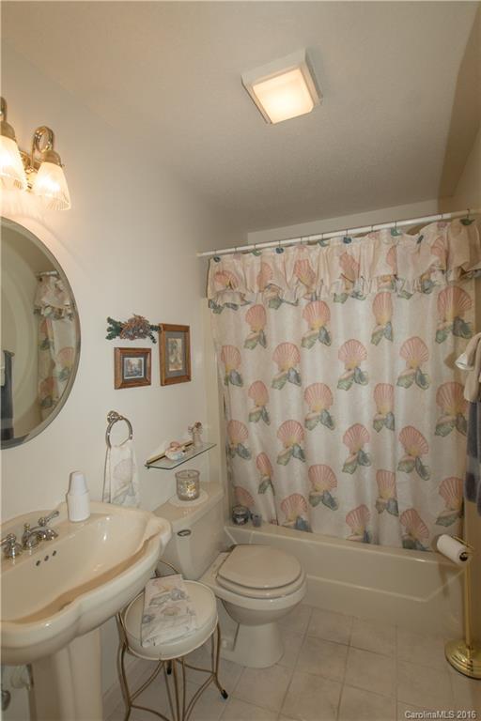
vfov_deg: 90.0
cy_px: 360
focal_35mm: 18
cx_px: 240
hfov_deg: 67.4
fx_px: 361
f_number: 4.5
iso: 200
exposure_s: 1/125
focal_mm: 12
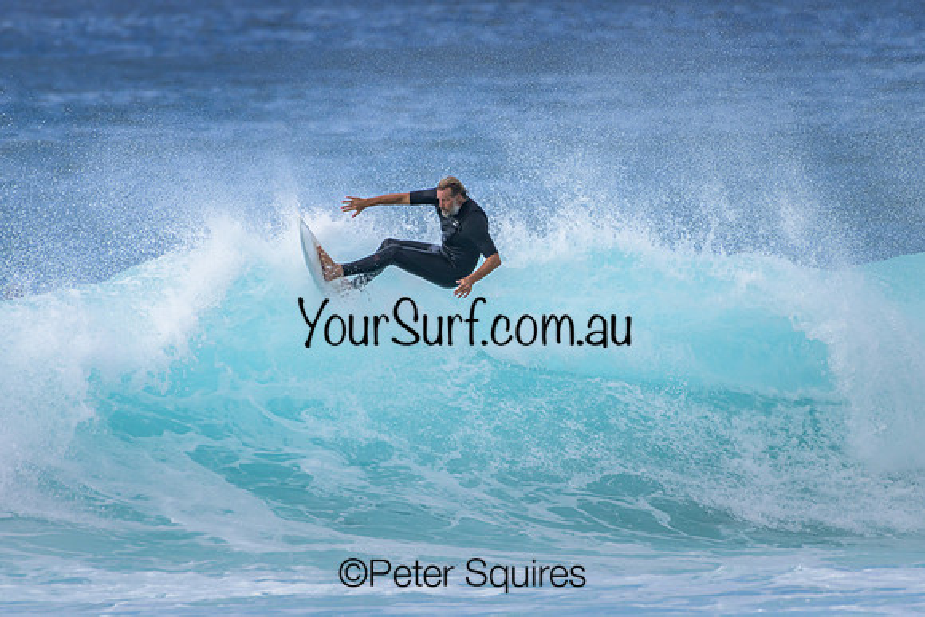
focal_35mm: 1000
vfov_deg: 1.4
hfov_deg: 2.1
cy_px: 308
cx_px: 462
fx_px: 25699
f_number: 11
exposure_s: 1/2000
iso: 900
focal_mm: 1000
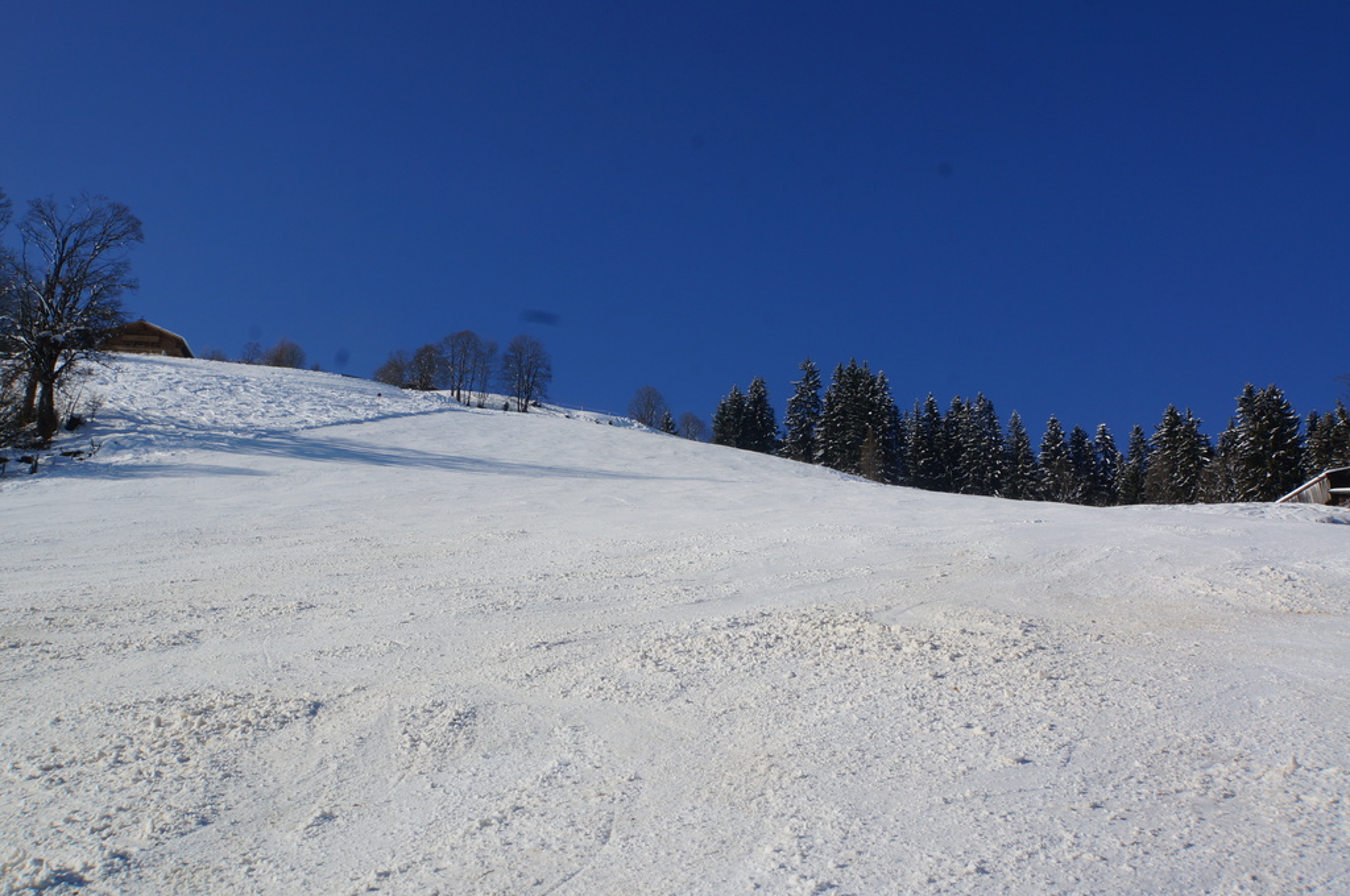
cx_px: 675
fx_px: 1264
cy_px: 448
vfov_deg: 39.1
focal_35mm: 34
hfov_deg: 56.2
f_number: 16
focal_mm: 22.5
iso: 100
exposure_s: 1/160
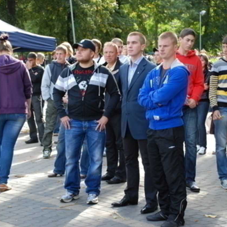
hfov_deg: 20.4
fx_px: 631
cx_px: 130
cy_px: 112
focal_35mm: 85
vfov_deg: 20.4
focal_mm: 44
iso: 800
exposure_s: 1/350
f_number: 4.8
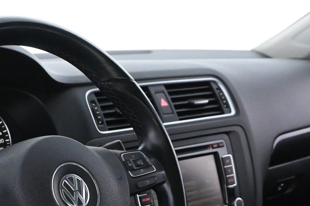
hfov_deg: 25.2
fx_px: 680
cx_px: 57
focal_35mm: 79
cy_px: 198
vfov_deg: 17.0
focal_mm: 20
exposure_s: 1/60
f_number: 4.5
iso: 6400
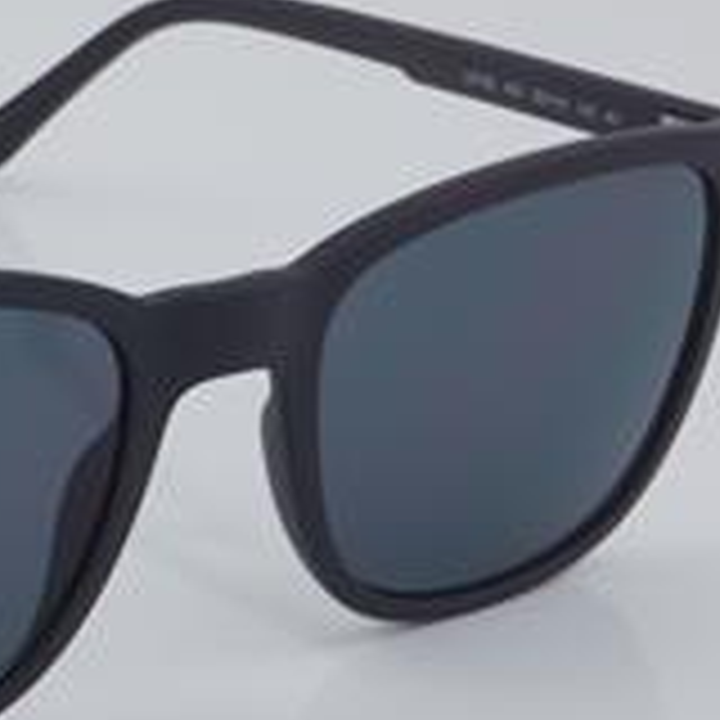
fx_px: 3366
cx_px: -72
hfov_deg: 12.0
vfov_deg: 12.2
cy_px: 400
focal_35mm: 143
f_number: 32
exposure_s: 1/4
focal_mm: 45
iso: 100
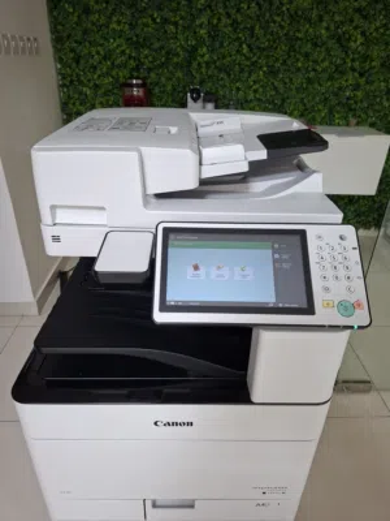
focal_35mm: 23
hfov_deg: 58.9
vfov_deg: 73.9
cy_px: 260
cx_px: 195
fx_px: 346
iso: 160
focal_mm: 5.54
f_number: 1.8
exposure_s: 1/50
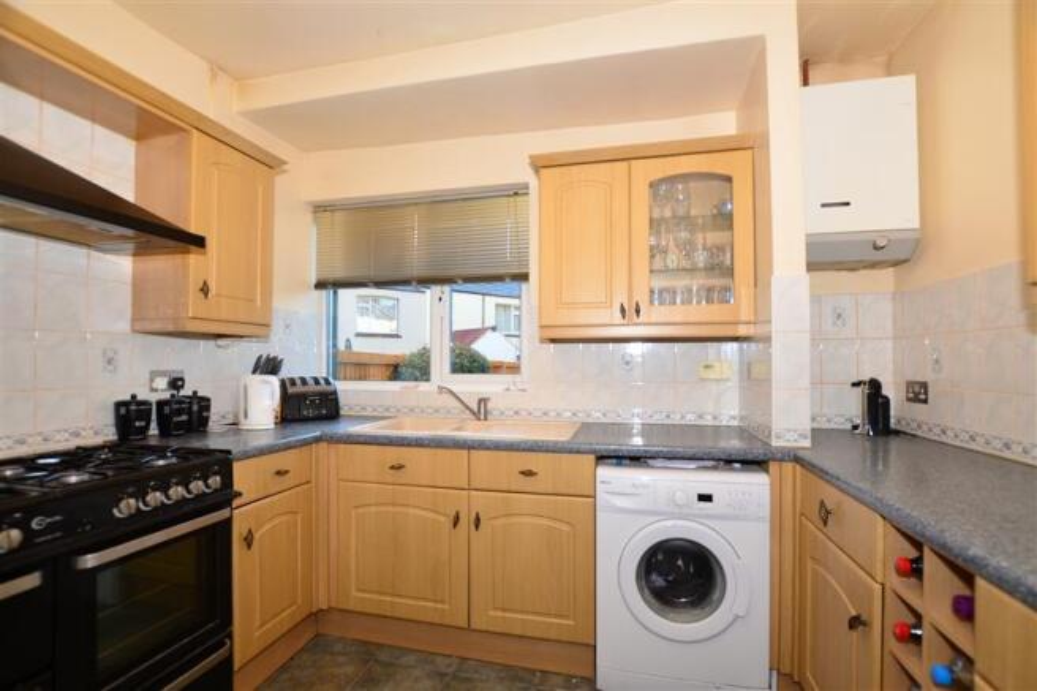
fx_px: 432
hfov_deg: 100.4
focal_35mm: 15
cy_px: 346
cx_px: 518
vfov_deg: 77.3
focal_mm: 10
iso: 200
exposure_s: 1/60
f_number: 5
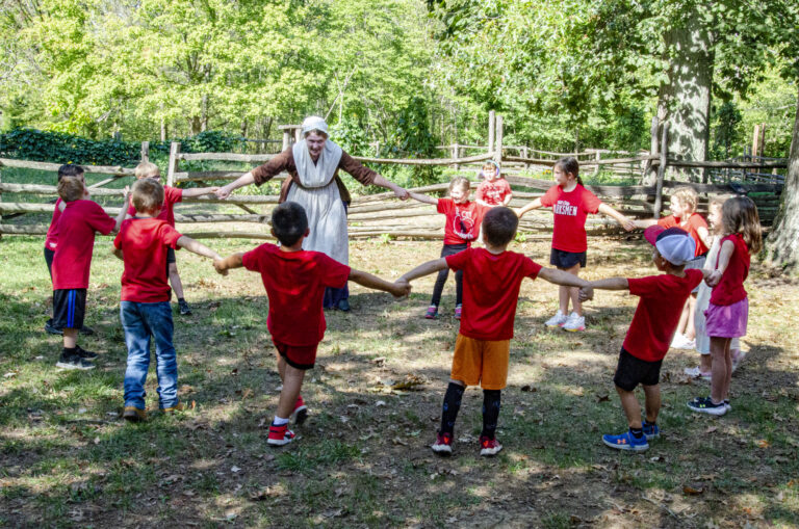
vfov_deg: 28.0
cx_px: 400
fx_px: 1063
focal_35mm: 48
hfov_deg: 41.2
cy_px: 264
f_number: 25
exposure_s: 1/80
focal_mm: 32
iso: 1250
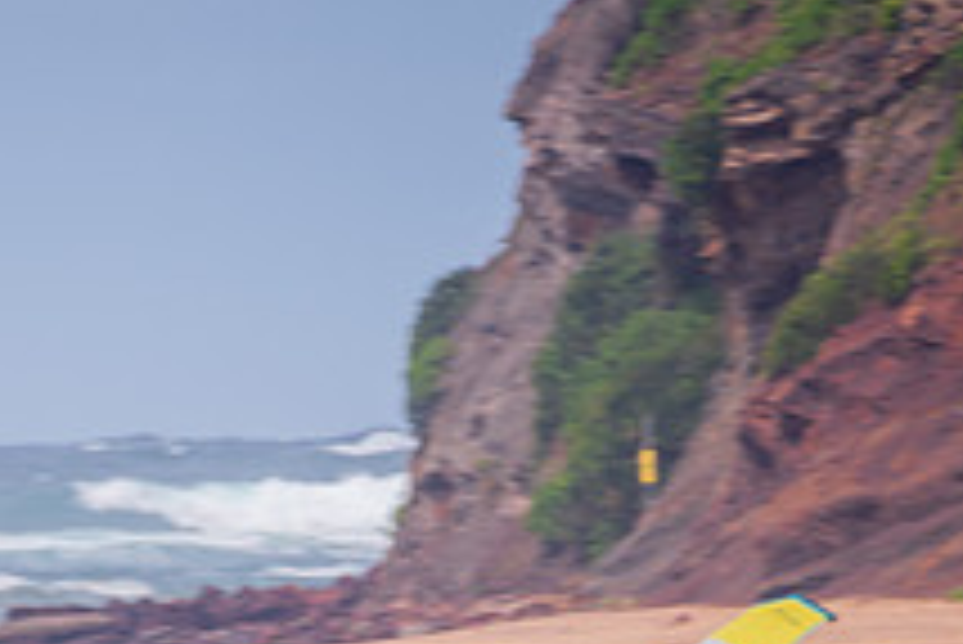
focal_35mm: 1660
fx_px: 44433
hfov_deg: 1.2
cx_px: 505
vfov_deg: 0.8
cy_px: 936
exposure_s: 1/30
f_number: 9
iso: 31
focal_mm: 500
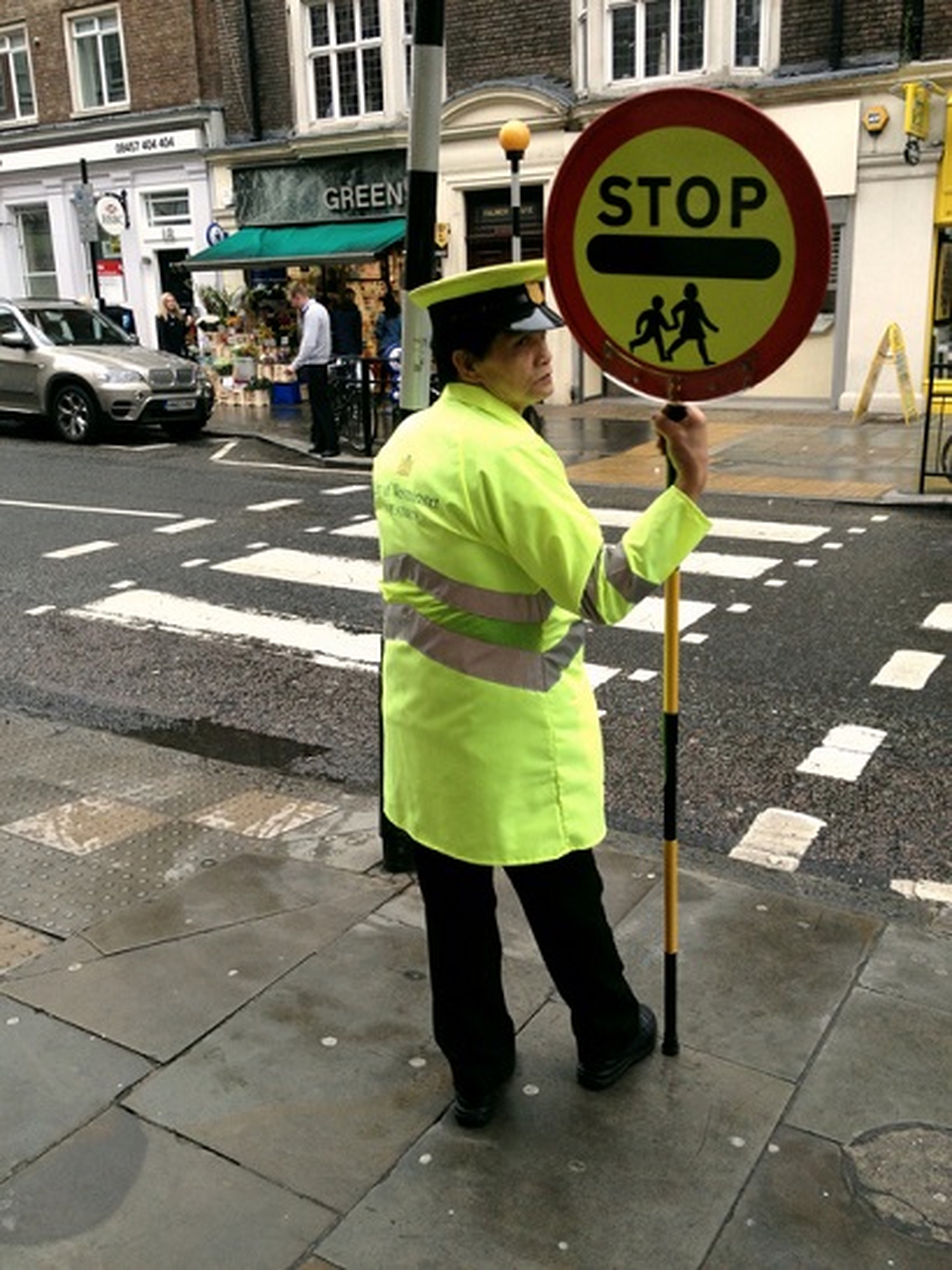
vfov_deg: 52.6
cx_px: 476
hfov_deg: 40.7
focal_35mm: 35
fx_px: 1284
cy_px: 635
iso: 80
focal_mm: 4.28
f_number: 2.4
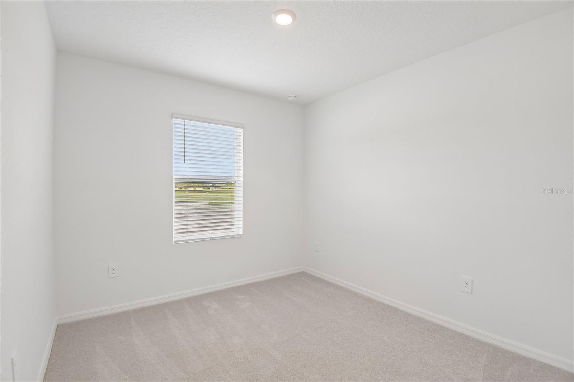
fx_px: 255
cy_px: 191
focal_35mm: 16
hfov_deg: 96.7
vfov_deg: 73.7
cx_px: 287
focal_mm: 16
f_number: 8
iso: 400
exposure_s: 1/50
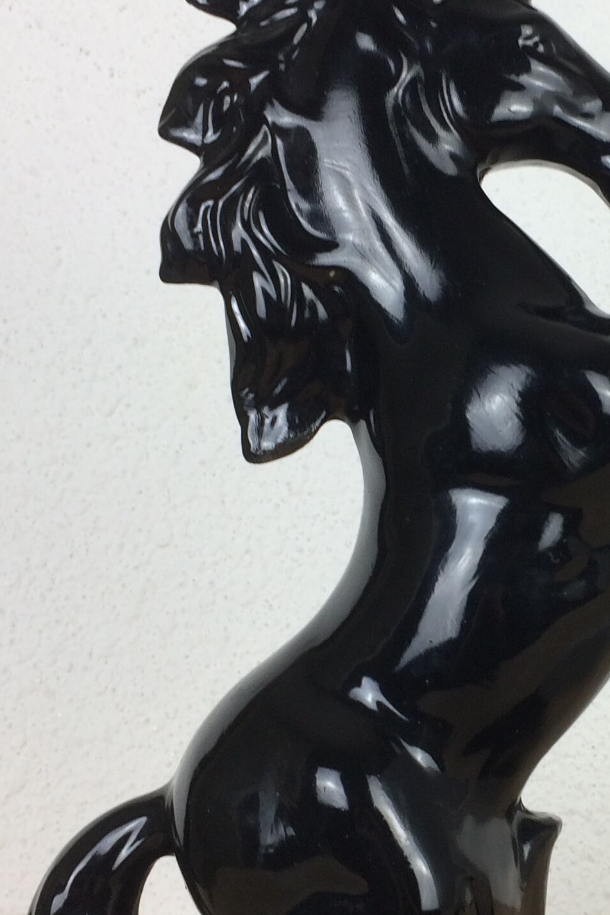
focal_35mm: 69
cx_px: 584
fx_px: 1754
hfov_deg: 19.3
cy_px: 501
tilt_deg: +1.5
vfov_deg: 29.2
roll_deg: +2.8
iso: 32
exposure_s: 1/50
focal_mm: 4.15
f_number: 2.2
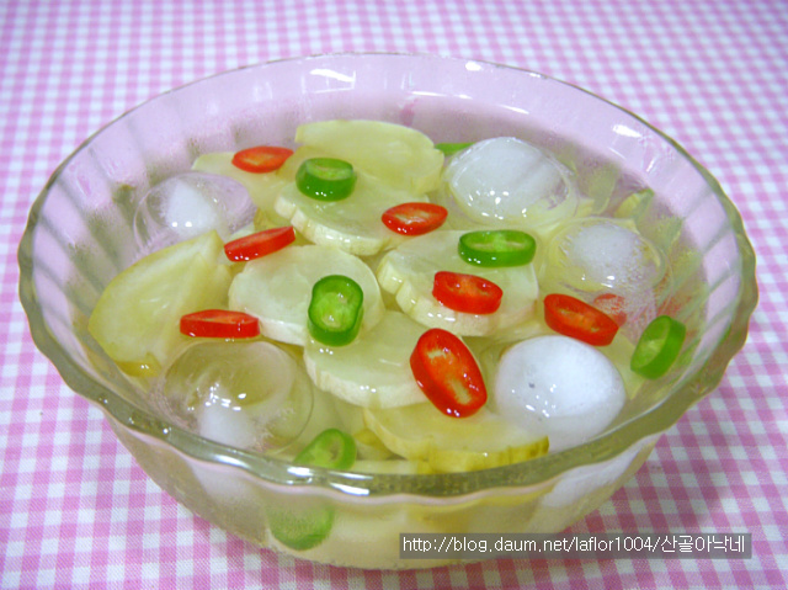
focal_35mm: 66
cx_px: 394
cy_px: 295
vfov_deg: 22.2
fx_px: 1501
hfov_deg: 29.4
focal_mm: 11
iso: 200
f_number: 3.7
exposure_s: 1/13
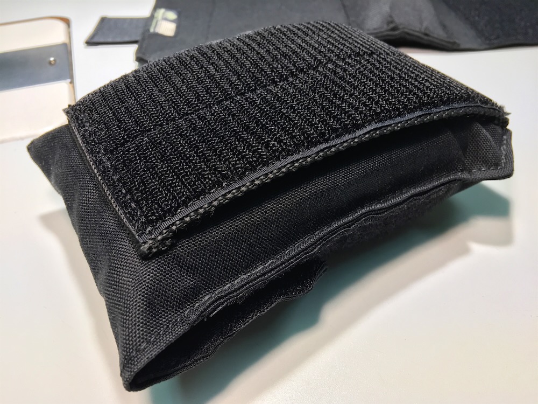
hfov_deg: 61.7
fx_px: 451
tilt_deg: -41.2
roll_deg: -0.3
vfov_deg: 48.2
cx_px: 269
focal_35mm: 29
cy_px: 202
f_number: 2.2
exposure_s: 1/120
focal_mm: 4.15
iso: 40
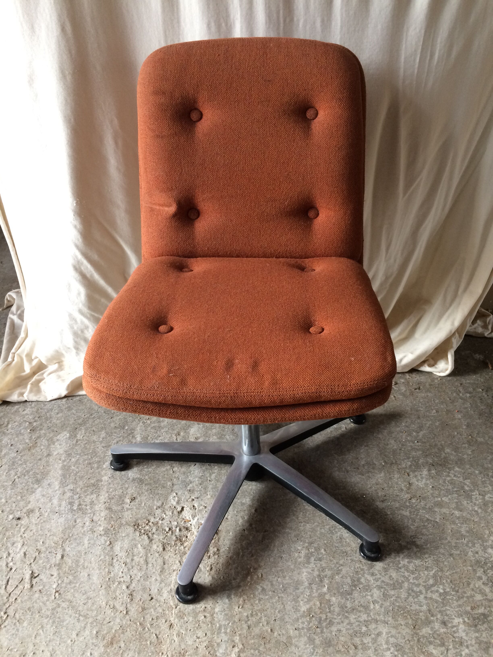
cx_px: 246
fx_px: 551
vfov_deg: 61.7
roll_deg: +0.4
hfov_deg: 48.2
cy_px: 328
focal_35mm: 29
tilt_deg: -37.5
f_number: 2.2
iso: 80
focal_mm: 4.15
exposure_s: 1/33
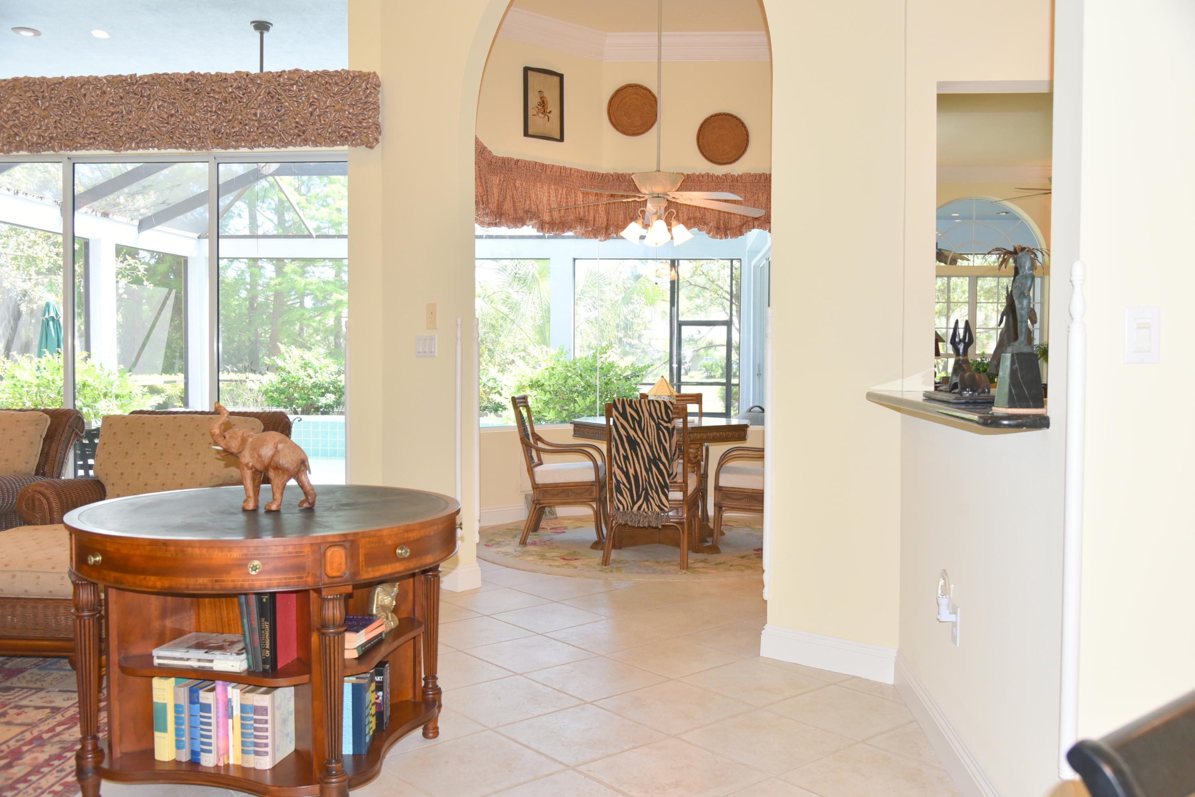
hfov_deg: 60.3
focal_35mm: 31
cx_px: 598
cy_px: 398
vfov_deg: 42.3
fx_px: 1029
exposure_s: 1/100
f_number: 5
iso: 800
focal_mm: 31
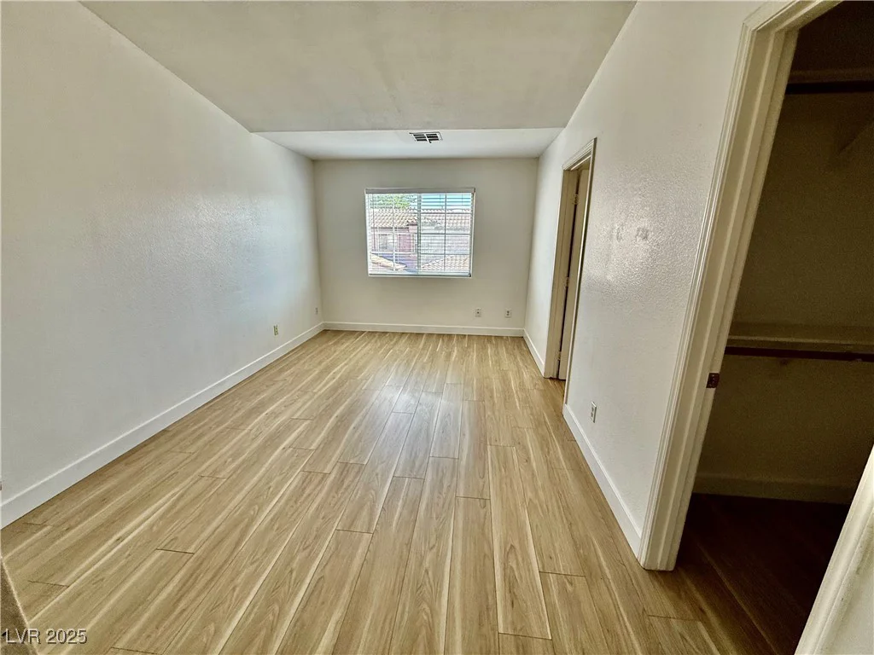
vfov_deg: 85.7
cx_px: 437
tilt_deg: -12.8
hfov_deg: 102.1
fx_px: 353
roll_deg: -0.6
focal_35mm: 14
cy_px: 328
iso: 64
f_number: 2.2
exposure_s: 1/151
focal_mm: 2.22
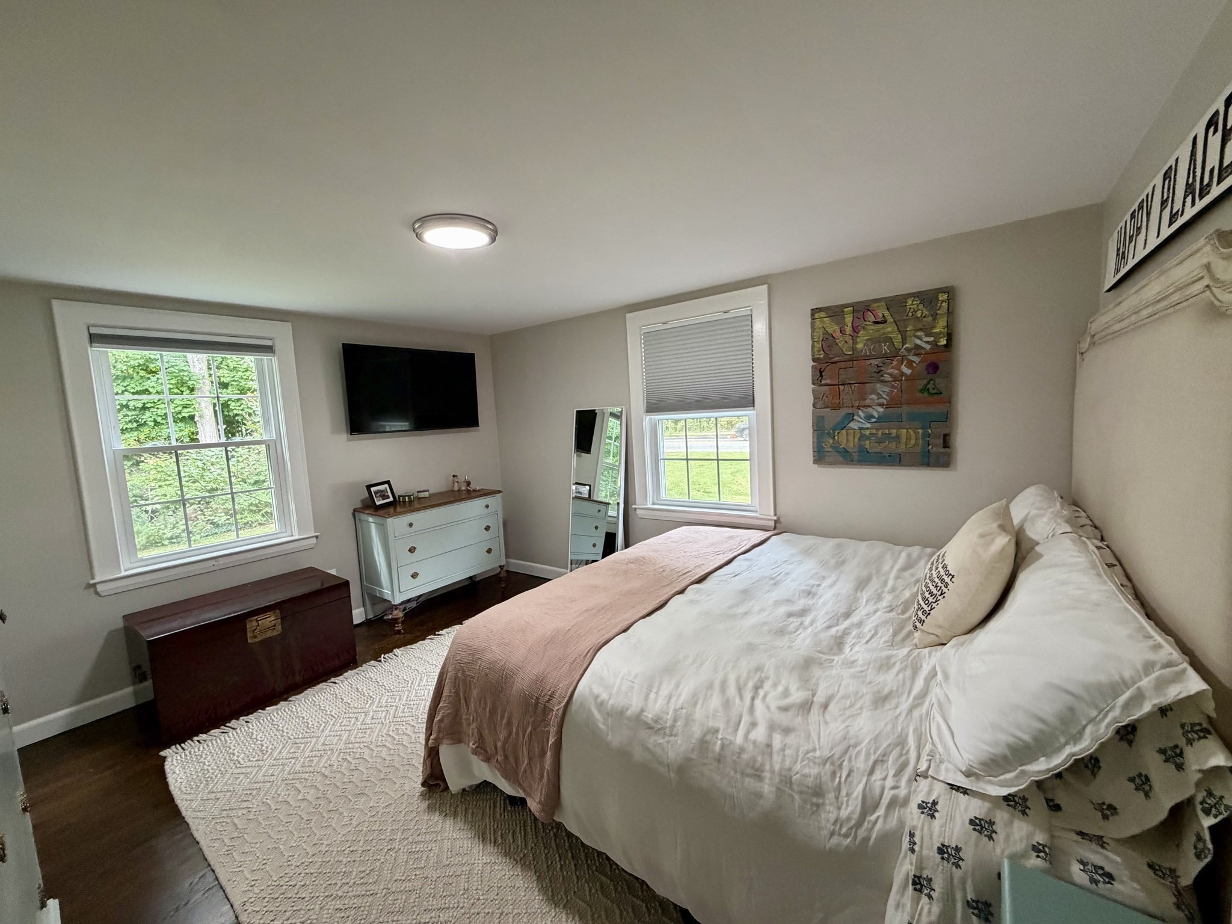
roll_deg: +3.8
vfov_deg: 85.7
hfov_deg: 102.1
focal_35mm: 14
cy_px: 462
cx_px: 616
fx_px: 498
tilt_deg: -4.3
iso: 320
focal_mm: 2.22
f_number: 2.2
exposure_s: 1/110
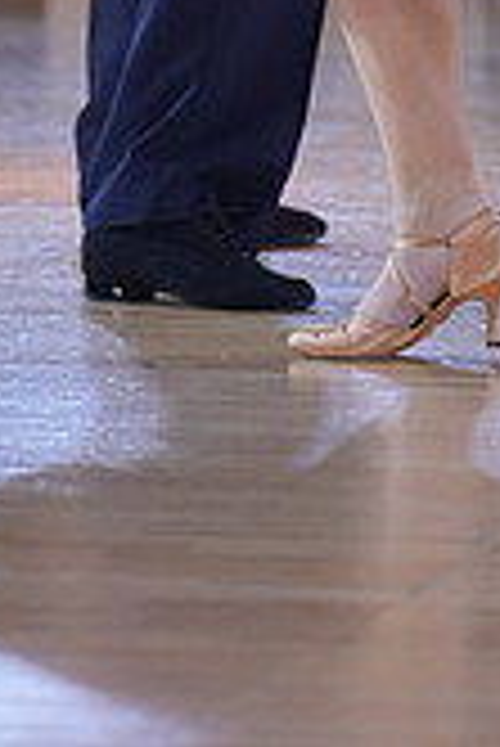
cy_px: -554
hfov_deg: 2.3
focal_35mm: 602
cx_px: 480
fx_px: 12515
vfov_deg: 3.4
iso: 640
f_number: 2
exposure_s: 1/500
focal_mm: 115
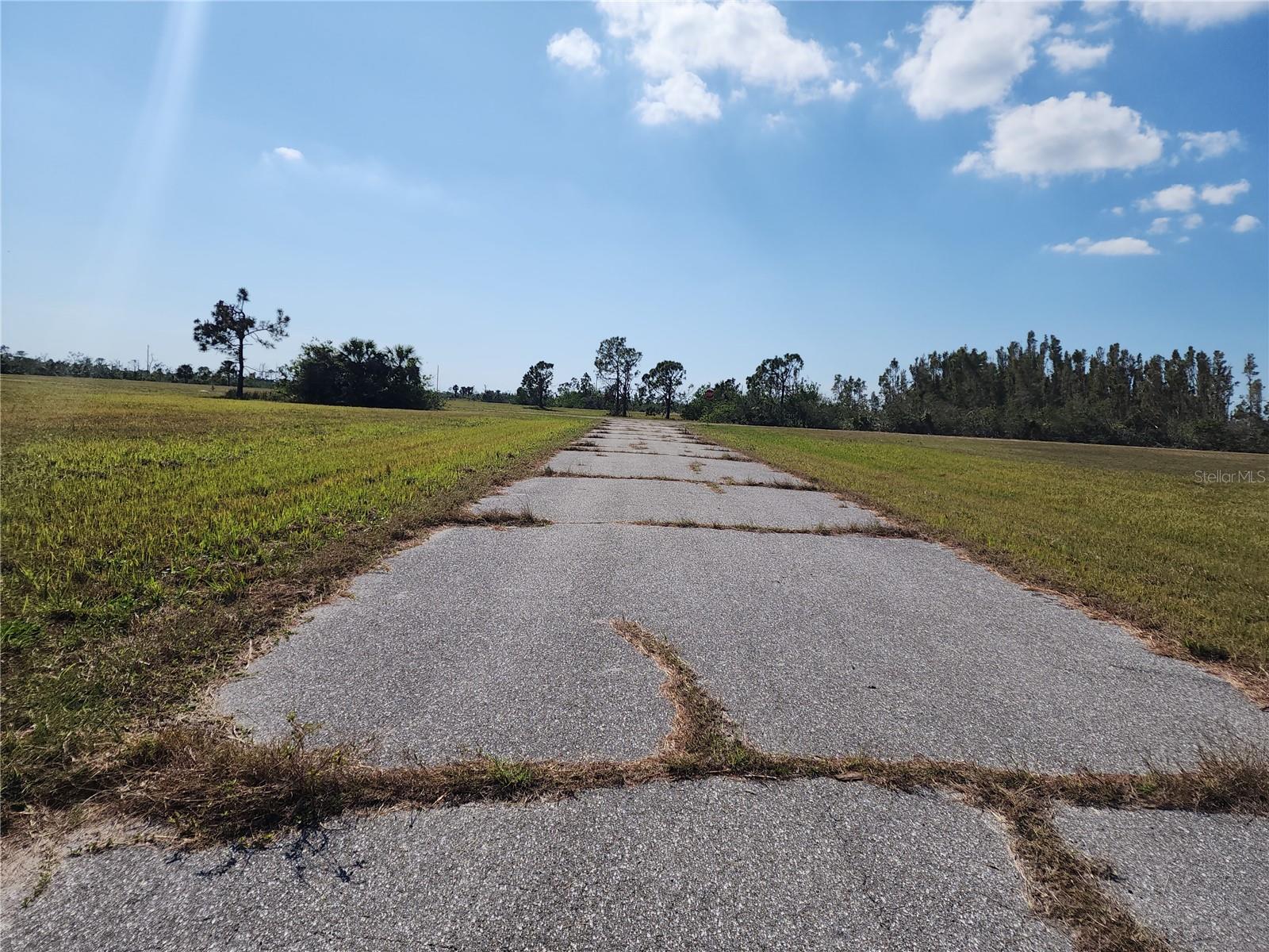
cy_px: 476
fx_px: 843
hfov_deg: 73.9
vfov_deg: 58.9
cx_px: 634
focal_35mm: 23
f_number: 1.8
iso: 12
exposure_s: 1/2579
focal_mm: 6.4
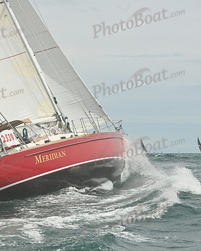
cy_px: 125
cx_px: 59
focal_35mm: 107
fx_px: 797
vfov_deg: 18.0
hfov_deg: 14.3
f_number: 11
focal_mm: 75
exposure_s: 1/1250
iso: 320
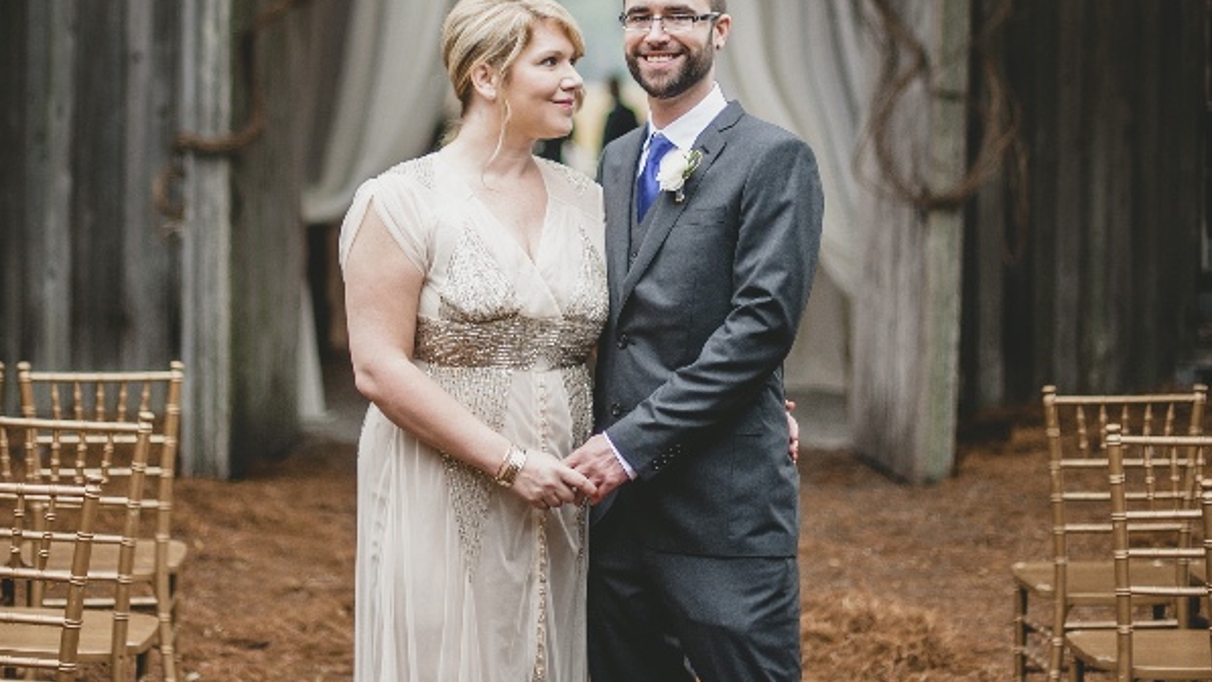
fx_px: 2539
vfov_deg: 15.2
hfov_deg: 26.8
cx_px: 605
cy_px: 170
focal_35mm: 79
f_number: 1.4
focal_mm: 50
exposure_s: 1/125
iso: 100
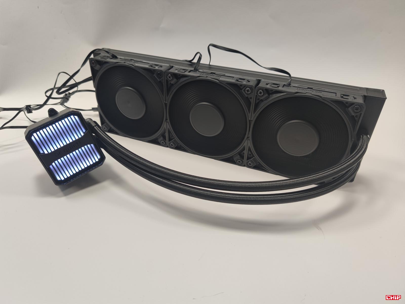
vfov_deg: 54.9
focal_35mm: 25
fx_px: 292
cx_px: 202
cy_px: 152
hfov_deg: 69.4
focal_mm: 6.78
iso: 249
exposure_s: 1/87
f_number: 1.85
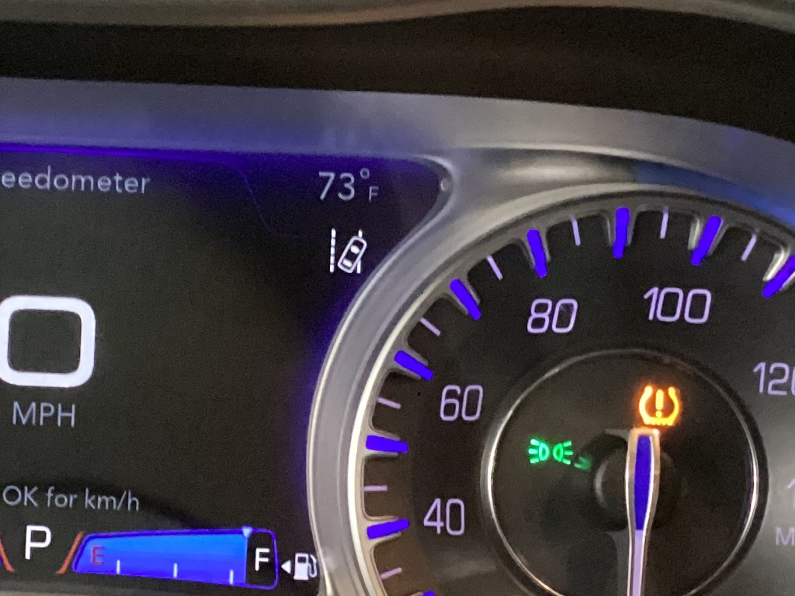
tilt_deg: -22.7
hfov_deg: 20.3
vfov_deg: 15.5
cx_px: 85
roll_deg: -2.3
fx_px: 2182
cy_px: 485
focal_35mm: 95
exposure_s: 1/17
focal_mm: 3.3
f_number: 2.4
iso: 640
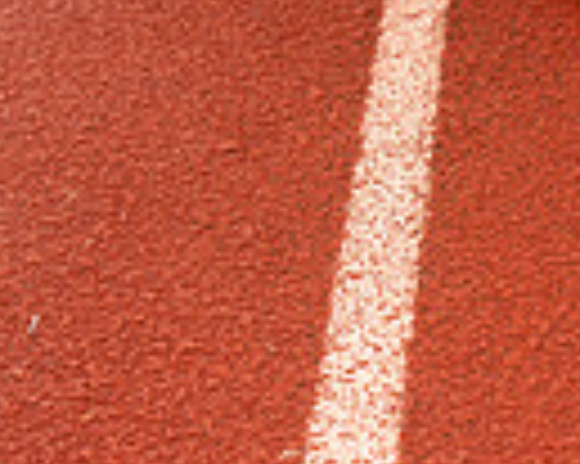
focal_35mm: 144
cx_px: 647
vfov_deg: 9.8
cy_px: -518
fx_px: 2470
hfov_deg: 13.1
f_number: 5.6
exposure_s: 1/200
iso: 250
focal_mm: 44
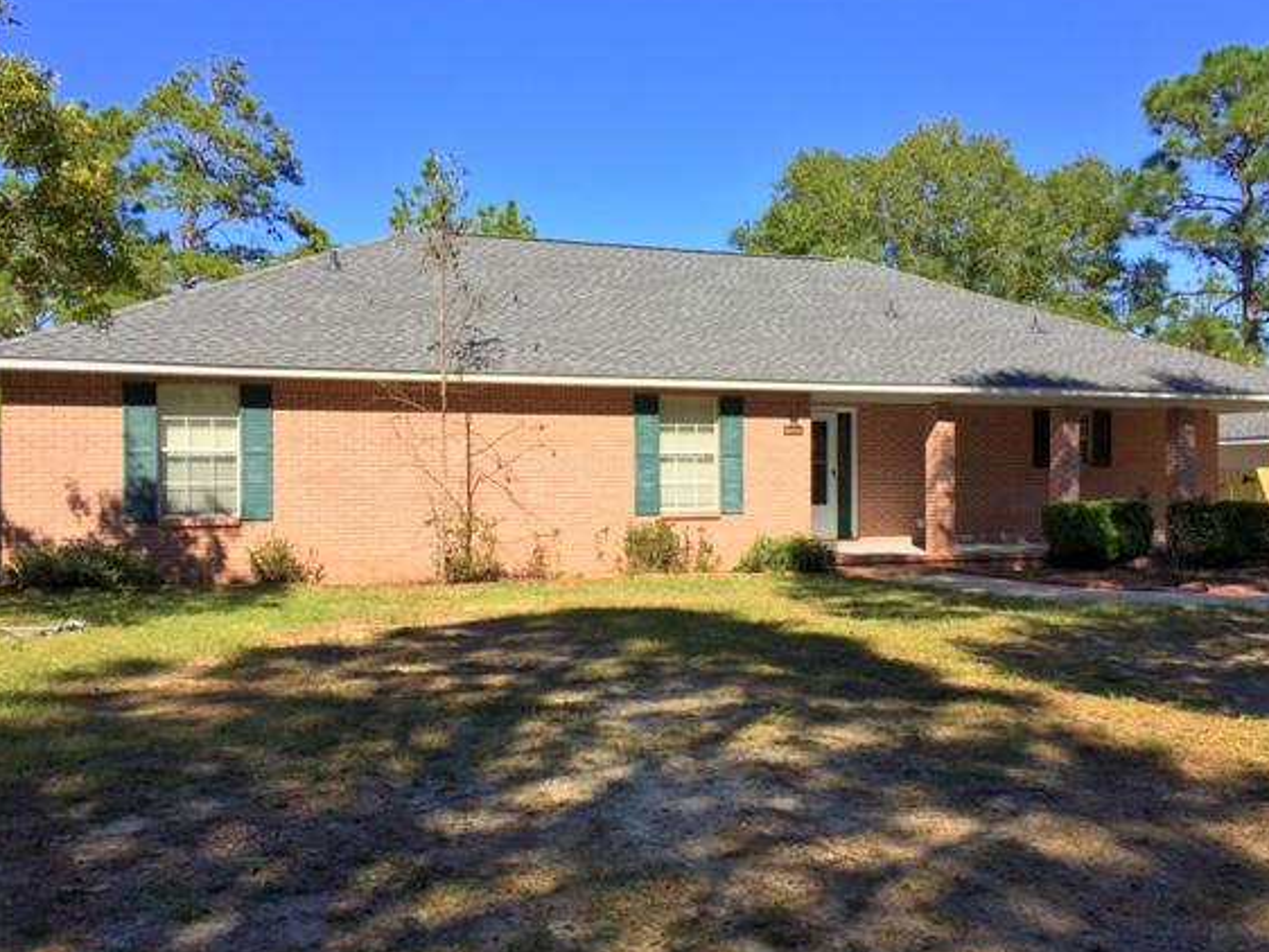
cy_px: 471
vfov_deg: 43.0
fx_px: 1210
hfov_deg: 55.3
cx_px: 664
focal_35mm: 33
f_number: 2.2
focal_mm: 4.15
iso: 32
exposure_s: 1/1412
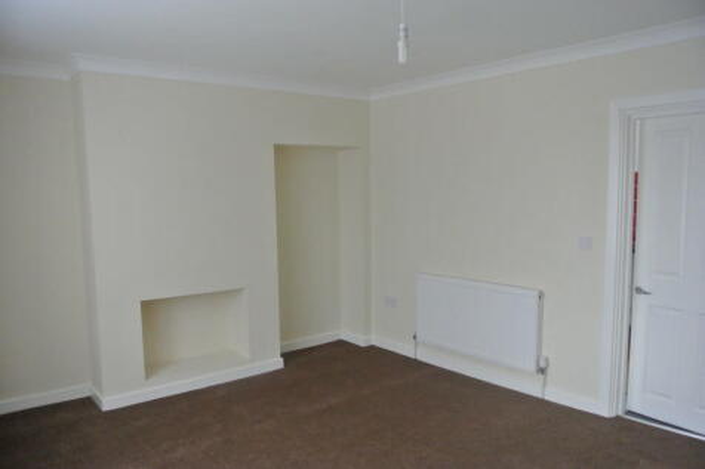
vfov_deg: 47.9
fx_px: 529
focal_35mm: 27
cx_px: 352
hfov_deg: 67.4
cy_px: 234
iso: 1600
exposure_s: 1/400
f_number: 3.5
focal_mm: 10
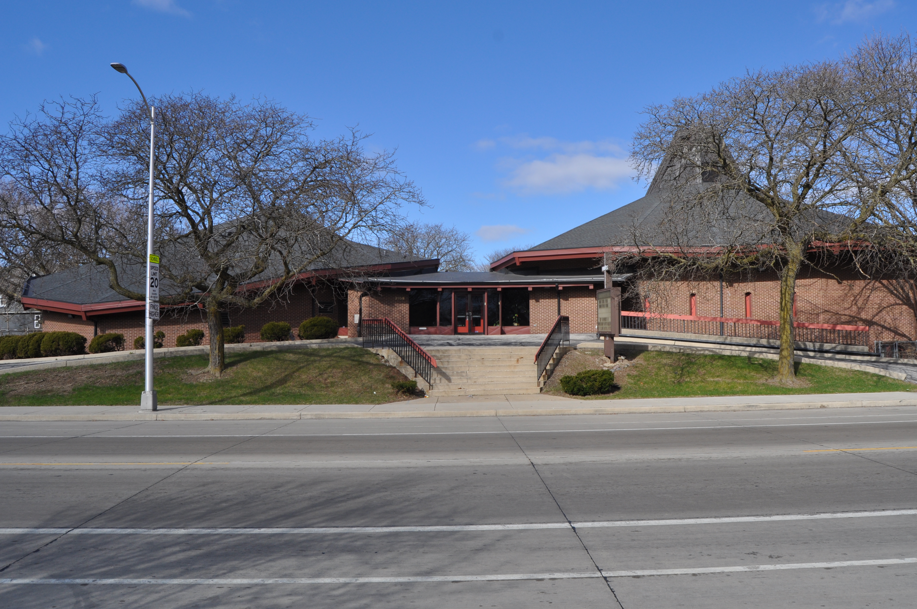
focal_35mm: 28
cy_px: 298
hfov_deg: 65.5
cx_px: 473
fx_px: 712
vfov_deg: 46.3
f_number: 10
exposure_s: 1/400
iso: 200
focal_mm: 18
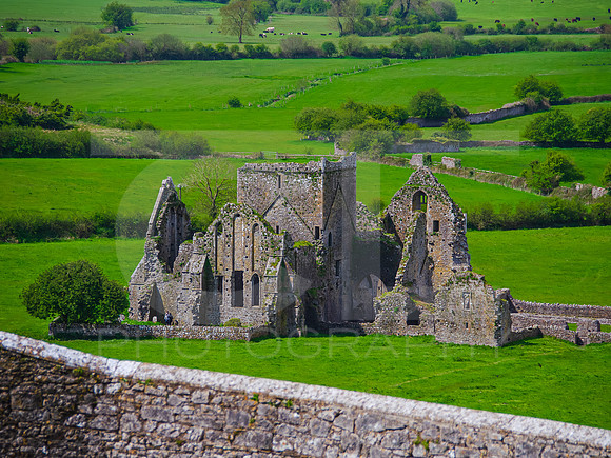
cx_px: 319
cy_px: 229
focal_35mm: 279
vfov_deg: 5.3
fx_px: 4933
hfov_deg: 7.1
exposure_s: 1/2000
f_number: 5.6
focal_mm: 165
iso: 640
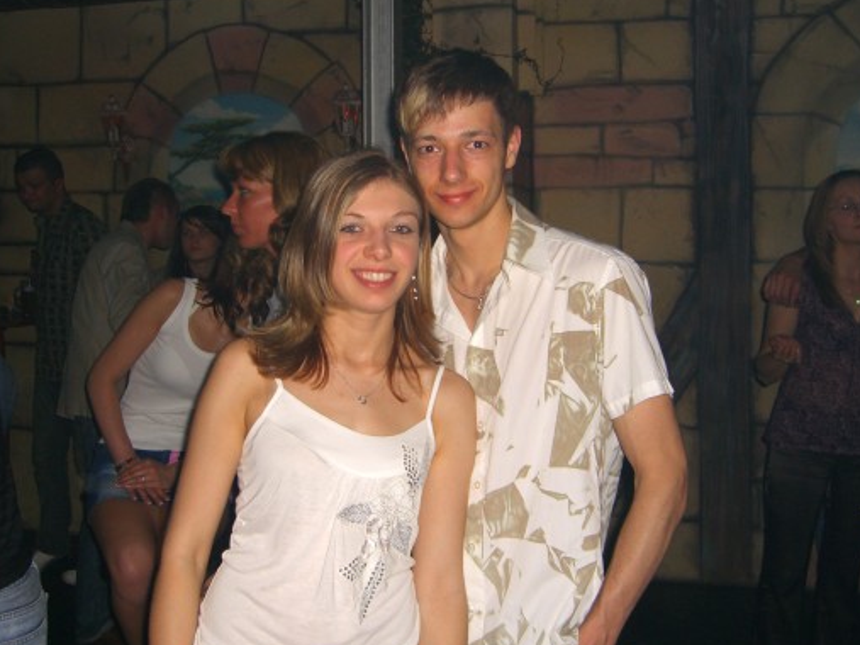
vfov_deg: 32.2
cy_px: 316
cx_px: 412
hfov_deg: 42.1
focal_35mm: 45
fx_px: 1118
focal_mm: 7.9
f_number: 2.8
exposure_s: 1/60
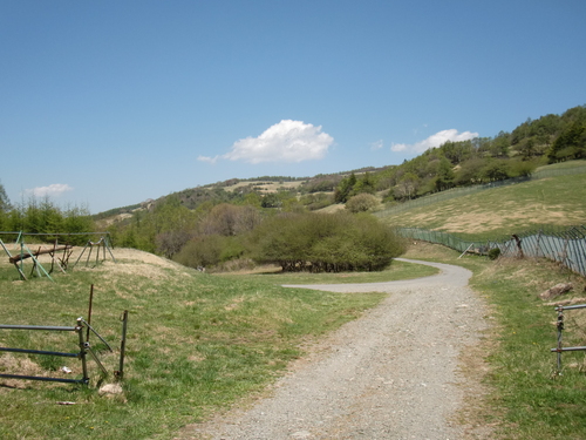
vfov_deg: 37.7
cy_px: 220
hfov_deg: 49.0
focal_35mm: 38
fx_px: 643
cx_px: 293
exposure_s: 1/500
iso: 64
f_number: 3.9
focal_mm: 6.66
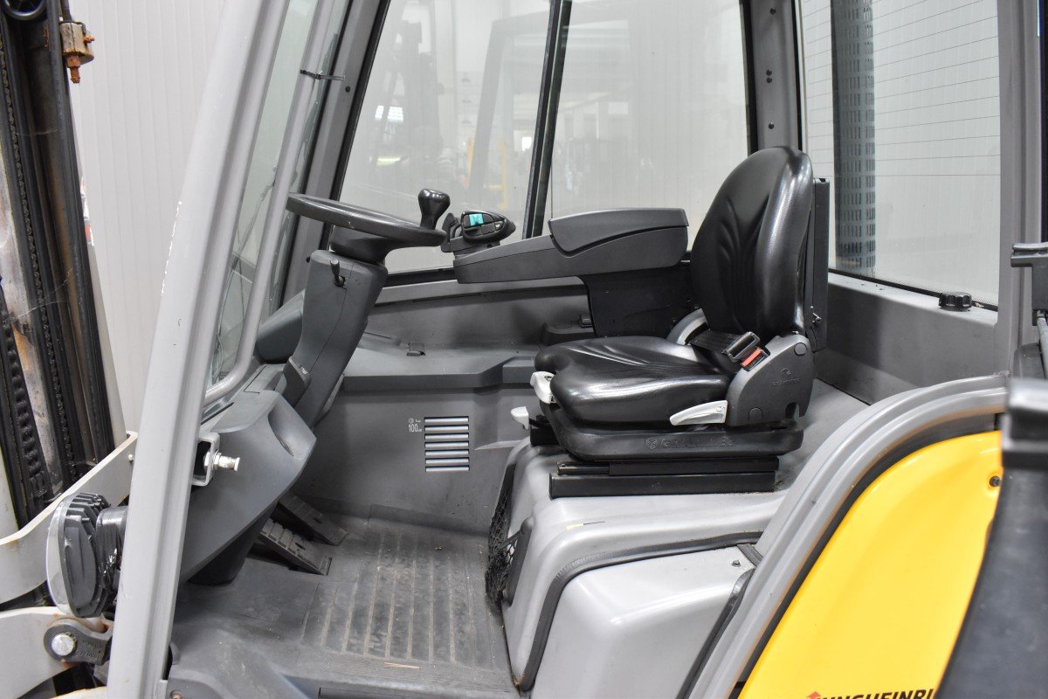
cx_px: 524
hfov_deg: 61.9
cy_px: 350
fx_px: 873
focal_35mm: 30
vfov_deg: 43.6
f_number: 5
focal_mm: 20
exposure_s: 1/15
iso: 1600
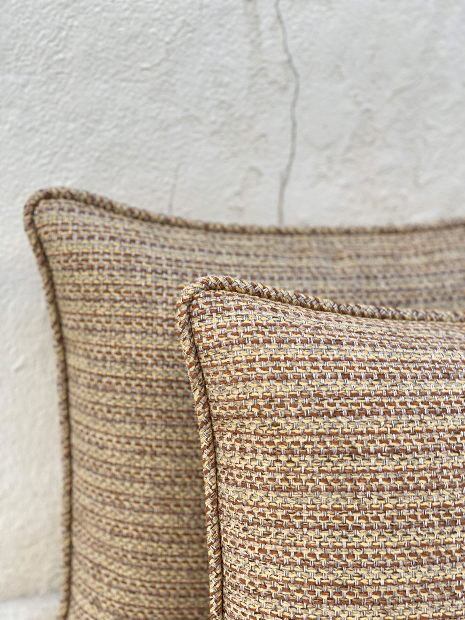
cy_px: 310
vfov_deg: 36.8
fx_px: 931
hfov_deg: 28.0
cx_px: 232
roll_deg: -5.9
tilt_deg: -19.6
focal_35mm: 52
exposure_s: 1/136
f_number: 2
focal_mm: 6
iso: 20
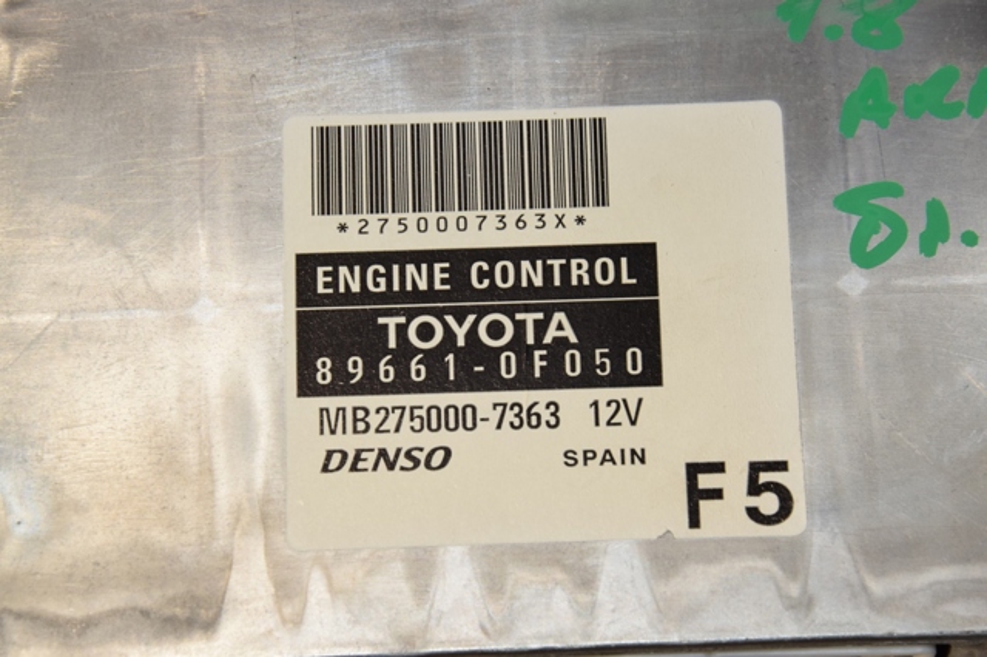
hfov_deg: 13.0
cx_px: 494
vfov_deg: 8.7
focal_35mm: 158
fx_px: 4316
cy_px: 328
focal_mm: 105
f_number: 10
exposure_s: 1/200
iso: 800
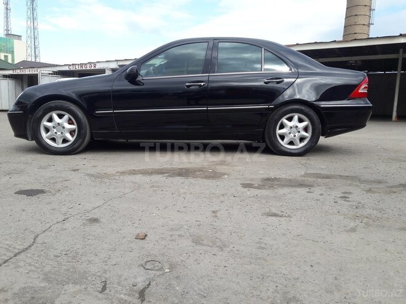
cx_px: 203
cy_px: 152
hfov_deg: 63.4
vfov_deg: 49.7
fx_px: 328
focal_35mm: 28
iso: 40
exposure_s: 1/716
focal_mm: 3.7
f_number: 1.9
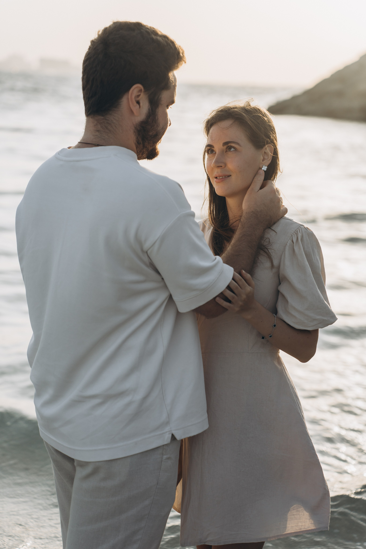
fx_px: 1144
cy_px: 274
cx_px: 183
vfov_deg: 27.0
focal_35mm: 75
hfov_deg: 18.2
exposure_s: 1/1250
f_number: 3.2
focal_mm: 75
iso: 160
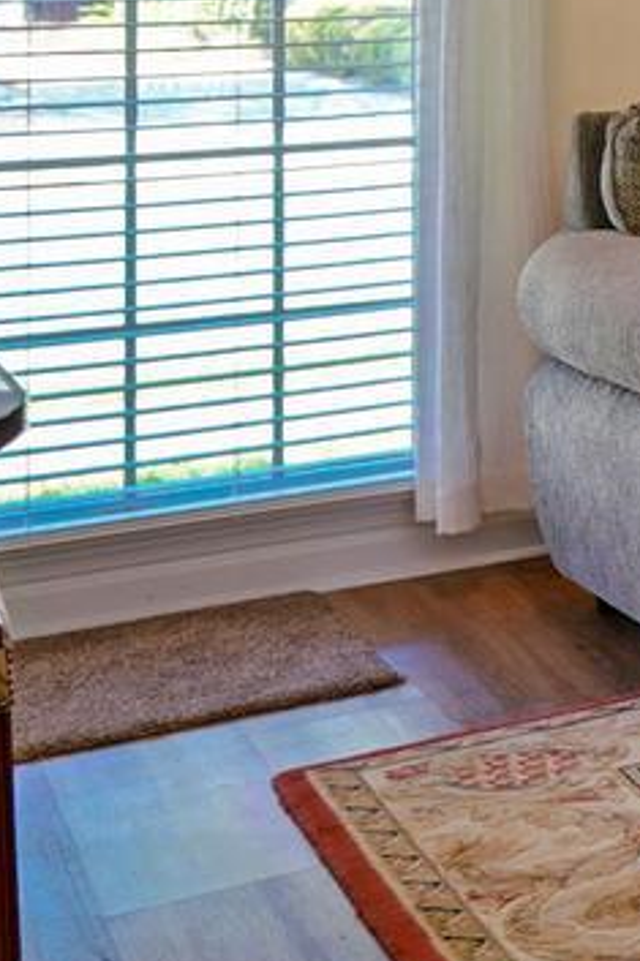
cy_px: -101
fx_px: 2322
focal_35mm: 87
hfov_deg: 10.2
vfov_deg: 22.1
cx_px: 2032
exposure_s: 1/30
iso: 100
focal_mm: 10
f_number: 2.8
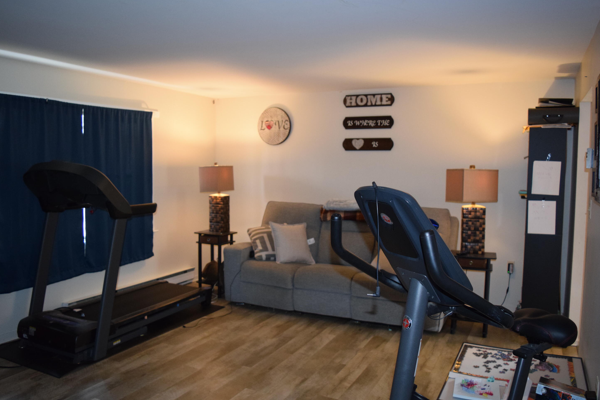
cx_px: 295
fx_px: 467
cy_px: 202
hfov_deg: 65.5
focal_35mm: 28
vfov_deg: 46.4
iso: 2000
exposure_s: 1/60
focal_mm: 18
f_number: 3.5
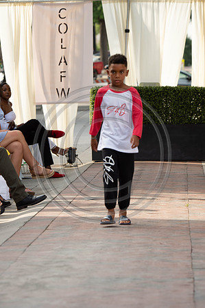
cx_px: 102
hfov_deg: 9.1
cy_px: 154
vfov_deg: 13.7
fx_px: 1284
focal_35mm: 150
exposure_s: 1/160
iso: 400
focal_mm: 150
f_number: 10
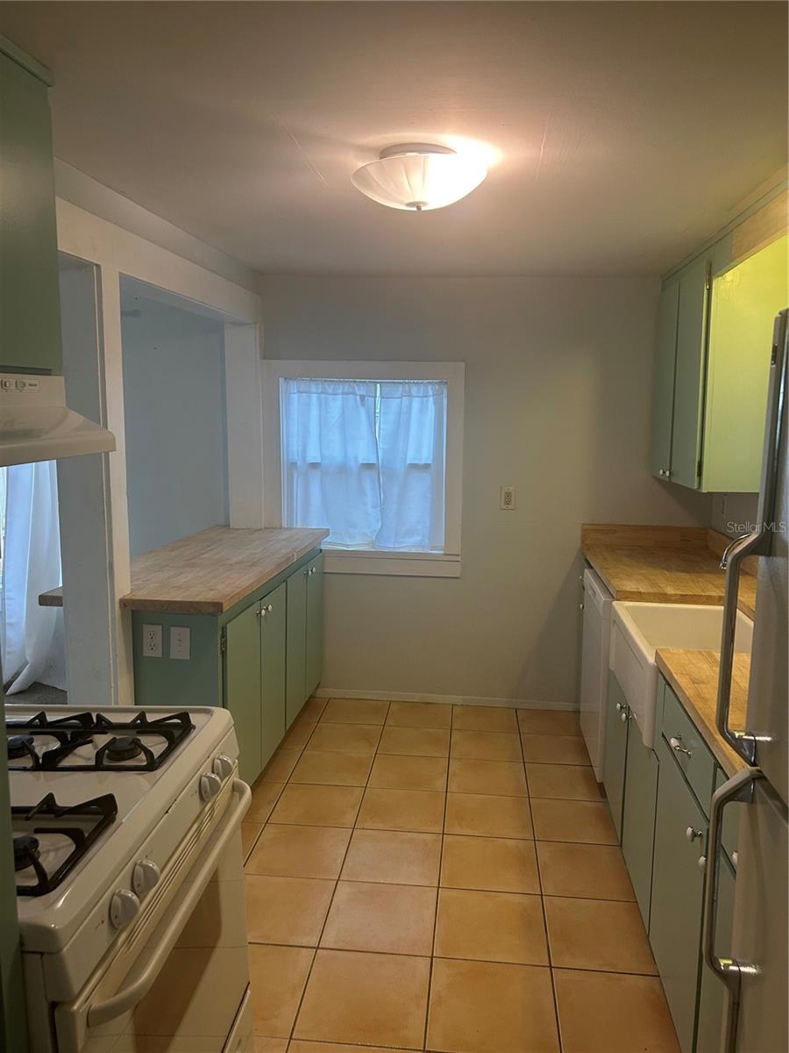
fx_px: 790
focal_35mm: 26
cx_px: 394
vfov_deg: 67.3
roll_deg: -1.0
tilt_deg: -7.9
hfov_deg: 53.1
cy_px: 526
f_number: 1.5
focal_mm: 5.7
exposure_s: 1/60
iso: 125
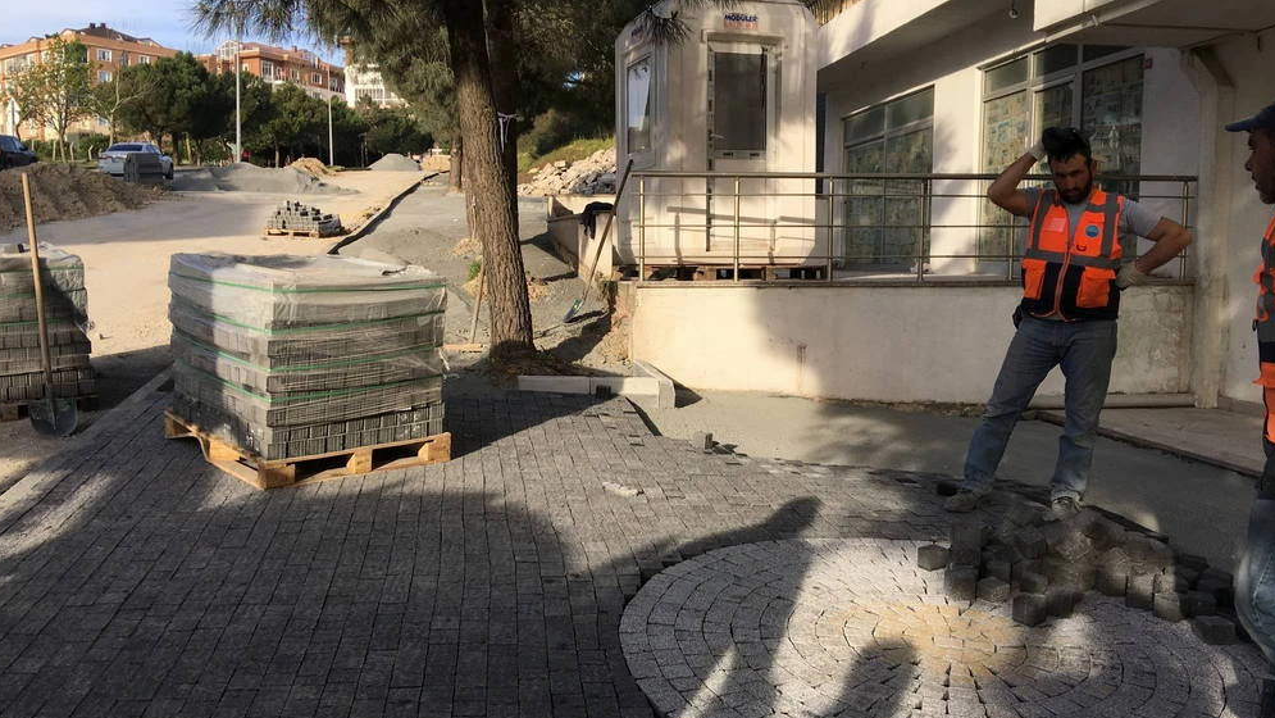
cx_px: 634
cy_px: 350
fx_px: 1082
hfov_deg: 61.0
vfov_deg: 36.7
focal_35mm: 32
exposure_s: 1/754
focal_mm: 4.15
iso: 25
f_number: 2.2
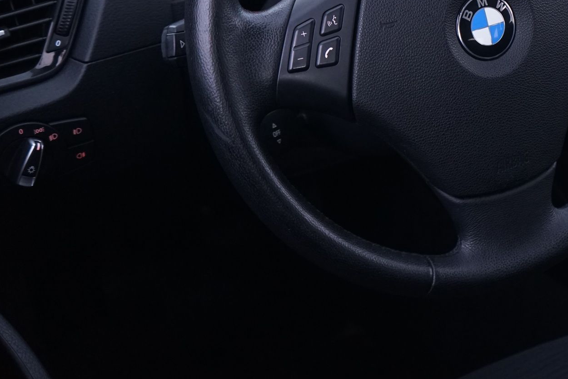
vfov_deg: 19.0
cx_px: 557
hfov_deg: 27.3
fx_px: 1105
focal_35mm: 70
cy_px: 12
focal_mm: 35
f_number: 4
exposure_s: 1/13
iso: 2000
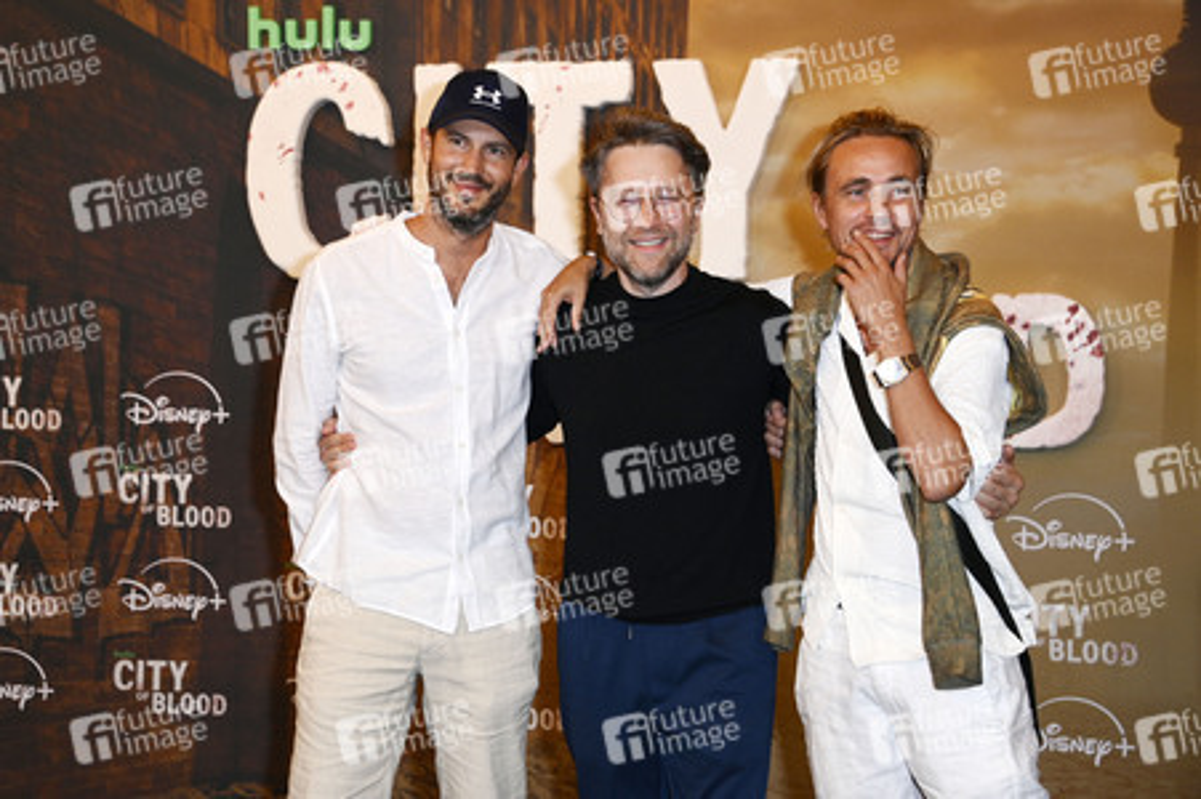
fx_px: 2167
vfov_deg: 20.9
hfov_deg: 31.0
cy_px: 400
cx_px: 600
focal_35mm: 65
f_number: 5.6
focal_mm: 65
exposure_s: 1/250
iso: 800
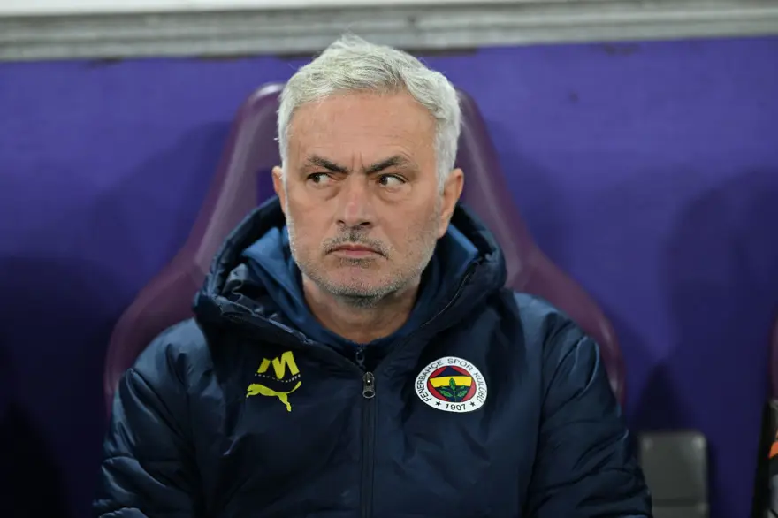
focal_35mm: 135
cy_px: 259
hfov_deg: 15.2
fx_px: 2916
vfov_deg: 10.2
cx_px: 389
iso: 1000
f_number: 1.8
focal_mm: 135
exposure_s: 1/1600
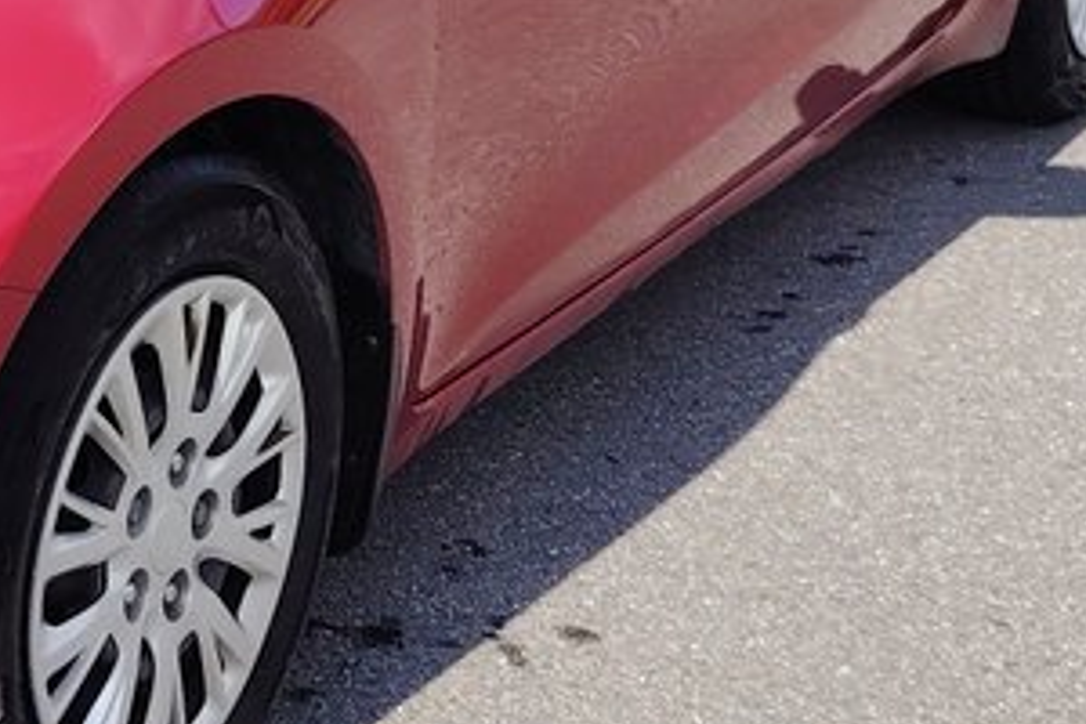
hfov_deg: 19.2
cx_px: -232
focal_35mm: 100
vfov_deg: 13.5
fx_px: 3016
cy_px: 33
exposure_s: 1/485
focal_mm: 5.25
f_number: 1.75
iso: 100
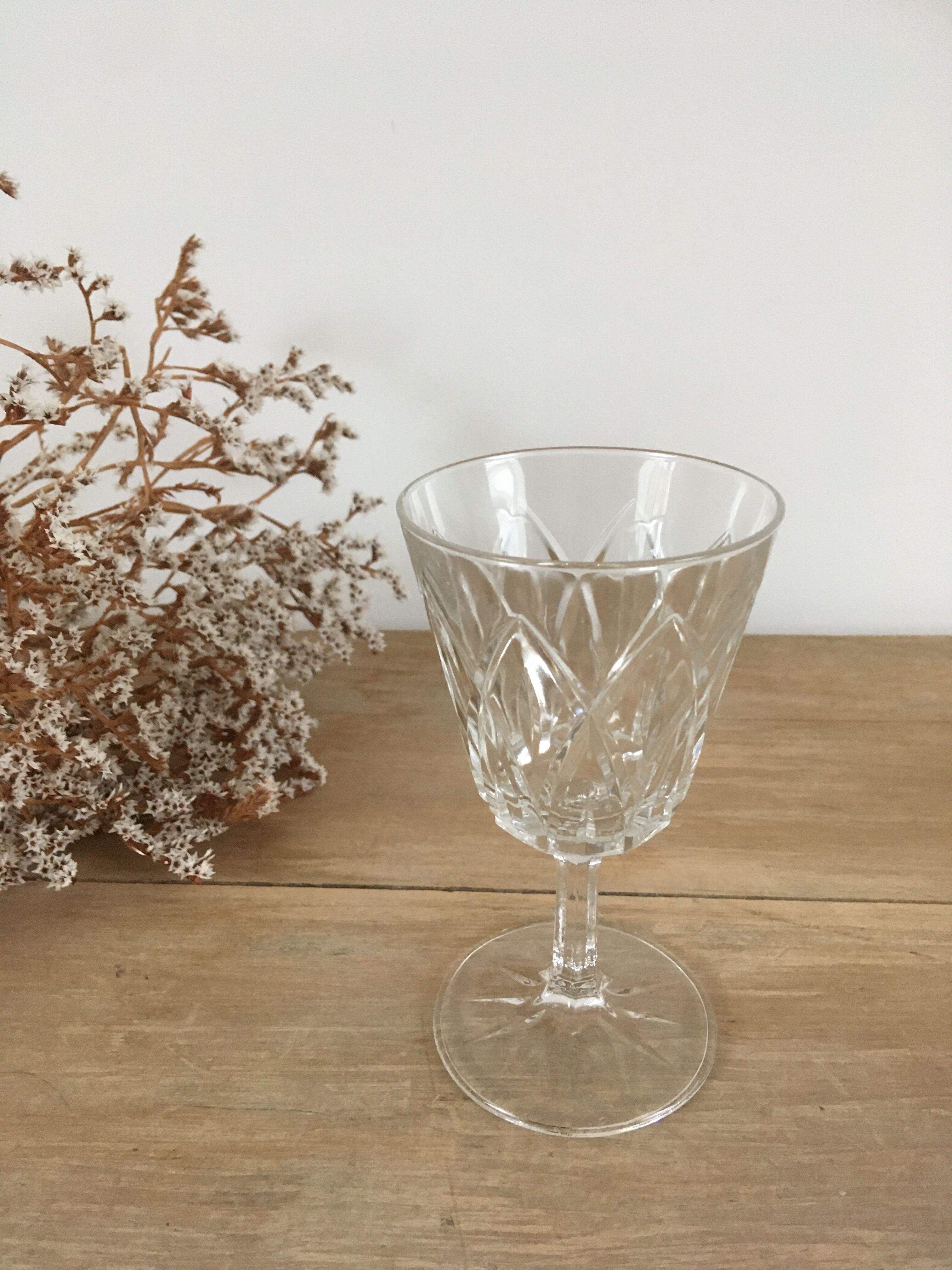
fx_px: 1063
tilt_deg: -23.0
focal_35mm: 29
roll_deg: -0.7
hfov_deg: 48.2
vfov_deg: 61.7
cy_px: 635
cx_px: 476
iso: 200
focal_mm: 4.15
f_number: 2.2
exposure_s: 1/17
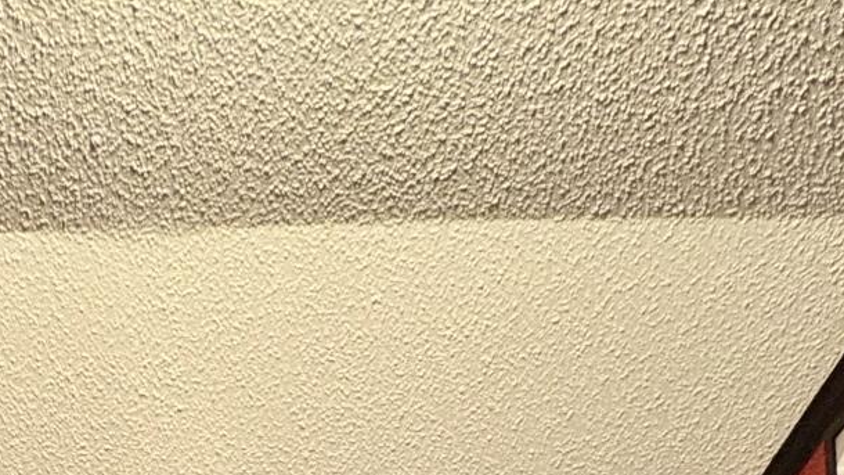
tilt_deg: +2.4
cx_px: 145
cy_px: 1138
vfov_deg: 14.8
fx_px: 1119
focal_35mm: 50
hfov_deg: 39.4
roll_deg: +1.2
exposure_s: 1/40
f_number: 2.2
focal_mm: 2.22
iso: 640
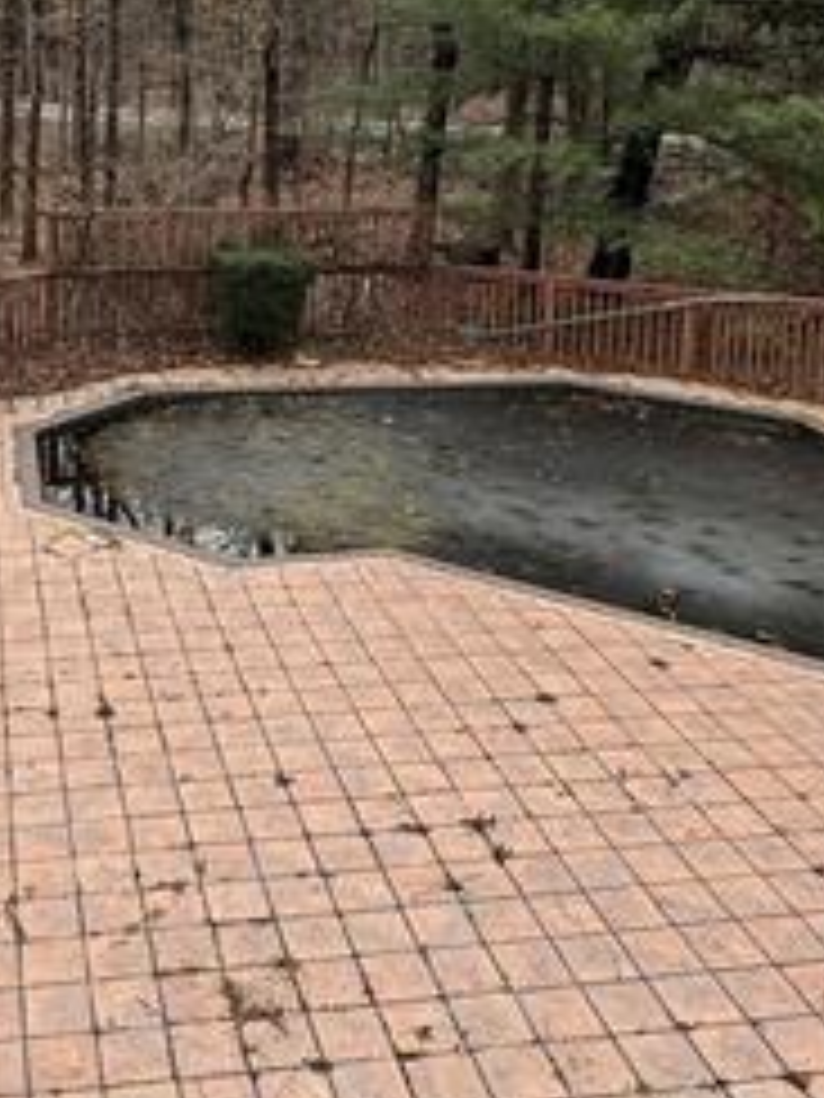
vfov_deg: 40.8
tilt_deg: -7.5
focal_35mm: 44
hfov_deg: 31.5
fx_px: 1397
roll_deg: +0.4
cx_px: 104
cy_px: 194
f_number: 2.2
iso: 40
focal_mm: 2.22
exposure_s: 1/183
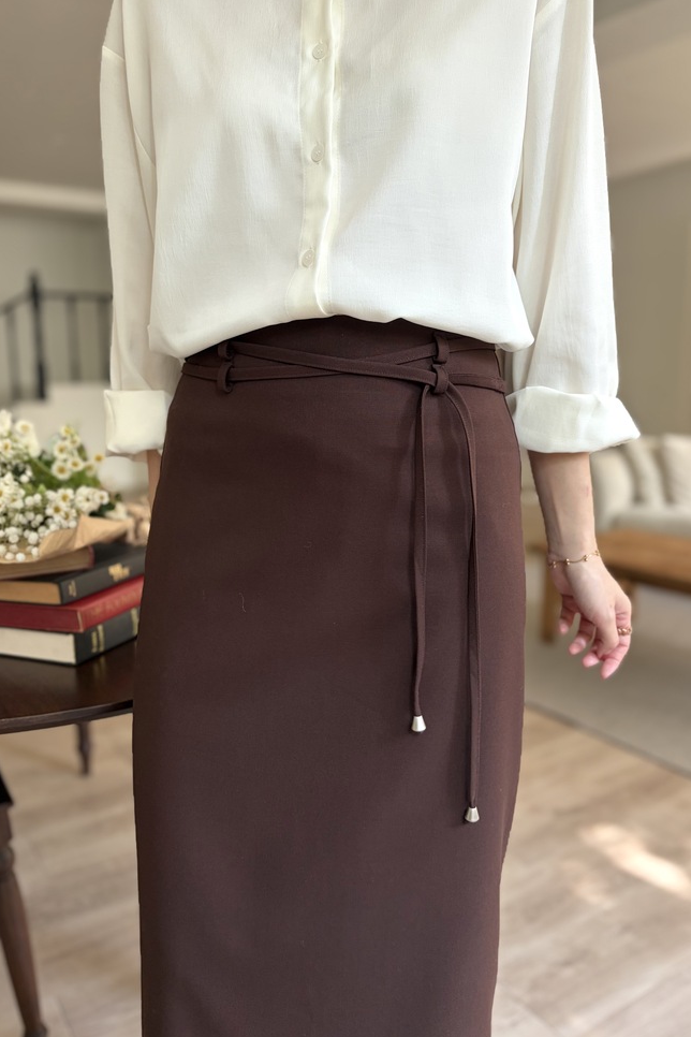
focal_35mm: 28
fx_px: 806
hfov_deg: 46.4
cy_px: 515
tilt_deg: -9.7
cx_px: 348
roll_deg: +0.1
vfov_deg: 65.5
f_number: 1.6
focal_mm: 5.96
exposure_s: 1/122
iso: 100
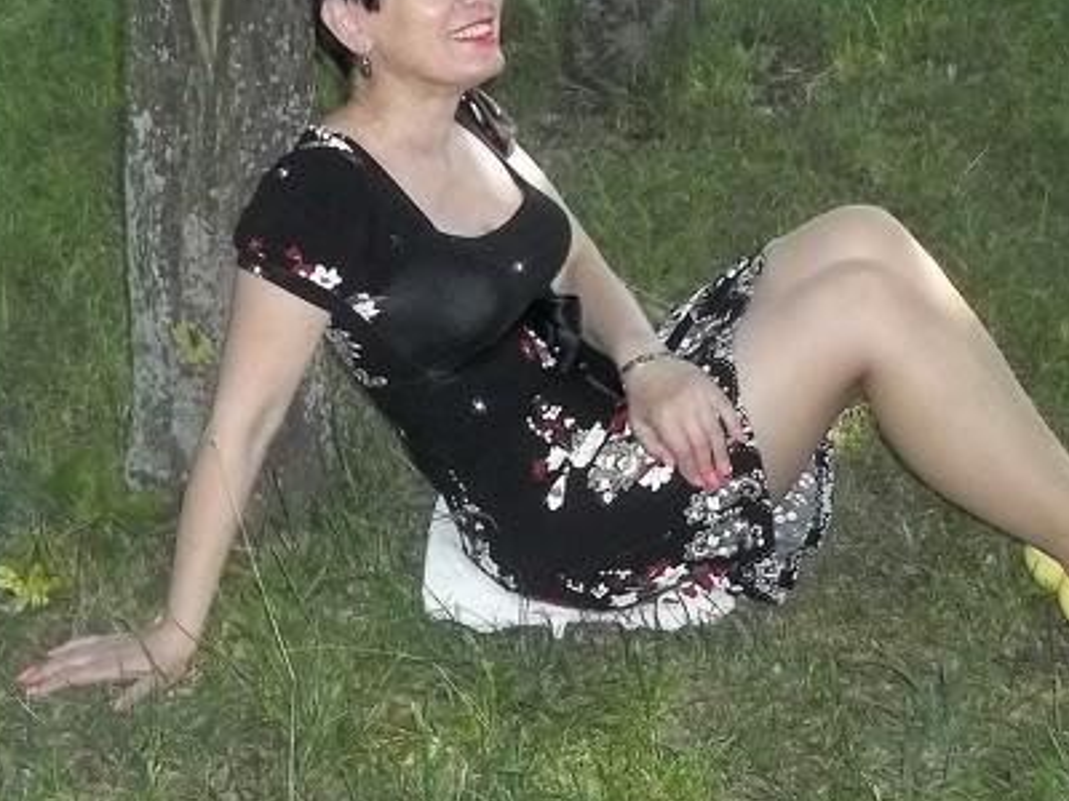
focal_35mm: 48
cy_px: 238
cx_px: 764
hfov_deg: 38.9
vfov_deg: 29.9
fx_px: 1482
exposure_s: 1/640
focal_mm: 5.7
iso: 240
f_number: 2.9
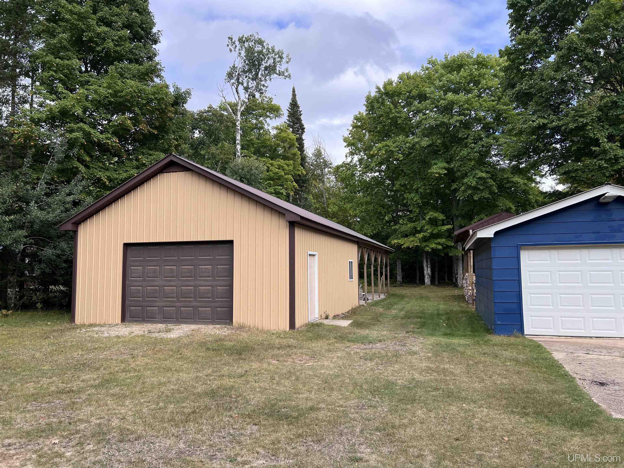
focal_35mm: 26
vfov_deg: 53.1
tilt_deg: +3.6
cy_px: 234
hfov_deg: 67.3
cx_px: 312
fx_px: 469
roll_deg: +0.3
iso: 50
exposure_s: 1/1266
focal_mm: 5.7
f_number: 1.5
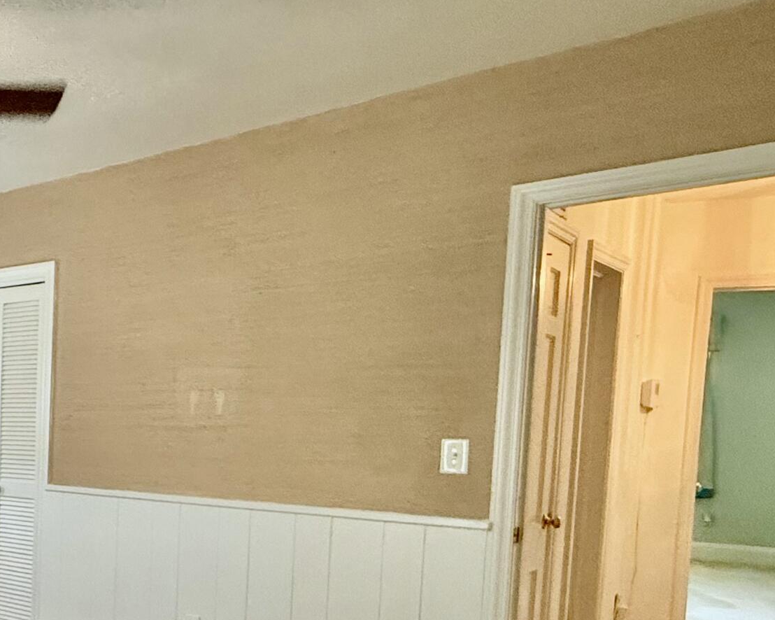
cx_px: -222
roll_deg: -0.4
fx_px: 849
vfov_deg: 39.0
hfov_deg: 34.9
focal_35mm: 37
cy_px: 472
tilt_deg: -3.4
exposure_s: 1/60
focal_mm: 2.22
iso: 500
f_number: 2.2
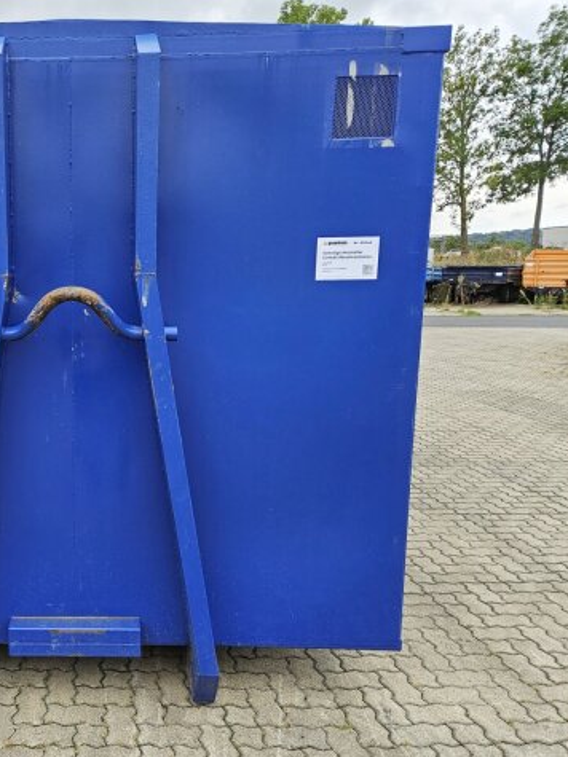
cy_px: 381
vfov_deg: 58.4
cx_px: 72
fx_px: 679
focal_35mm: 31
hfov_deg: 42.2
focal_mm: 5.4
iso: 32
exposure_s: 1/514
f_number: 1.8
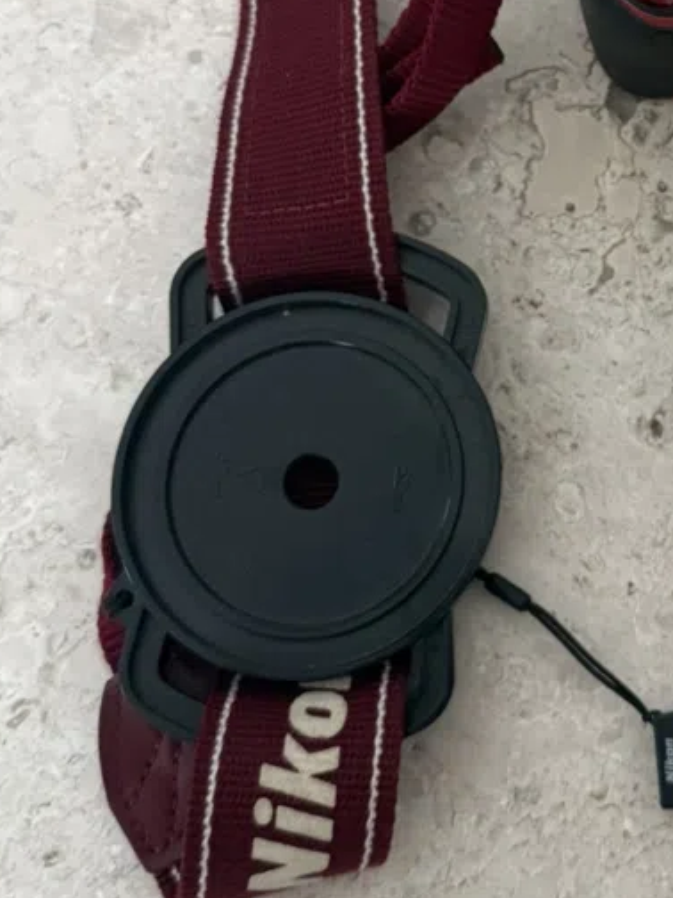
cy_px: 165
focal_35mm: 65
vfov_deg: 29.1
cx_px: 685
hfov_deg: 21.7
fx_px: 1685
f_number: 1.78
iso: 500
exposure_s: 1/60
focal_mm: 6.76
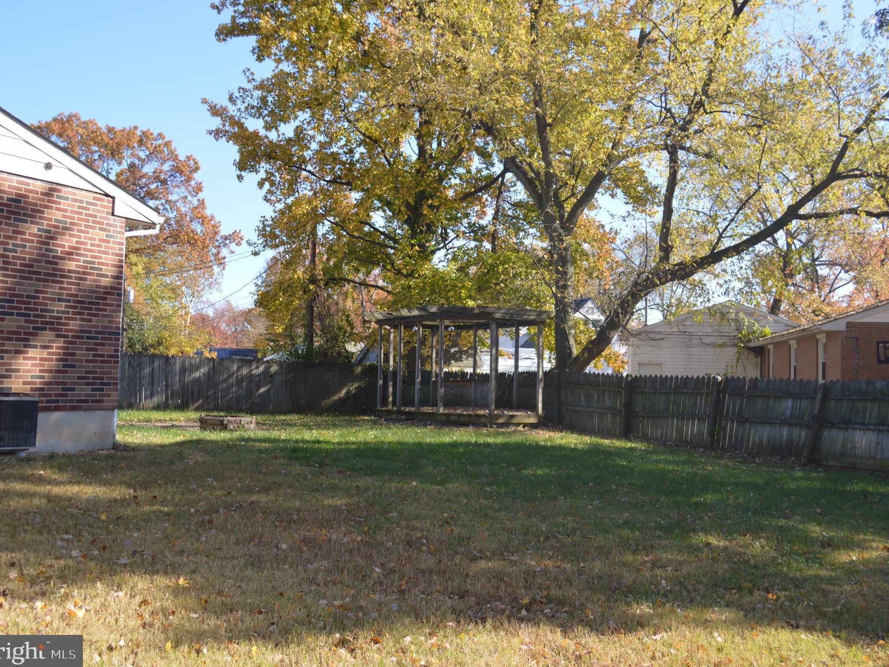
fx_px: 924
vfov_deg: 39.7
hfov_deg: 51.3
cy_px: 335
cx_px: 479
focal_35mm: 36
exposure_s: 1/200
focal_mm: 22
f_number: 5
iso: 100
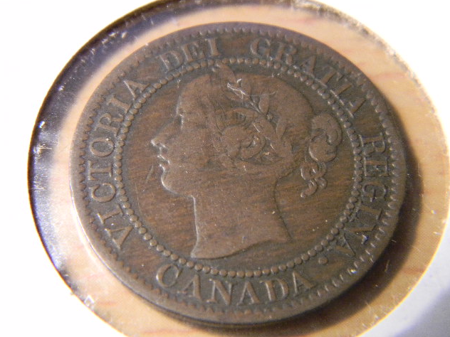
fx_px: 1092
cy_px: 168
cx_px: 225
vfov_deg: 17.6
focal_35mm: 84
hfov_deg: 23.3
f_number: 4.5
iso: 400
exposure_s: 1/32
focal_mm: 15.1
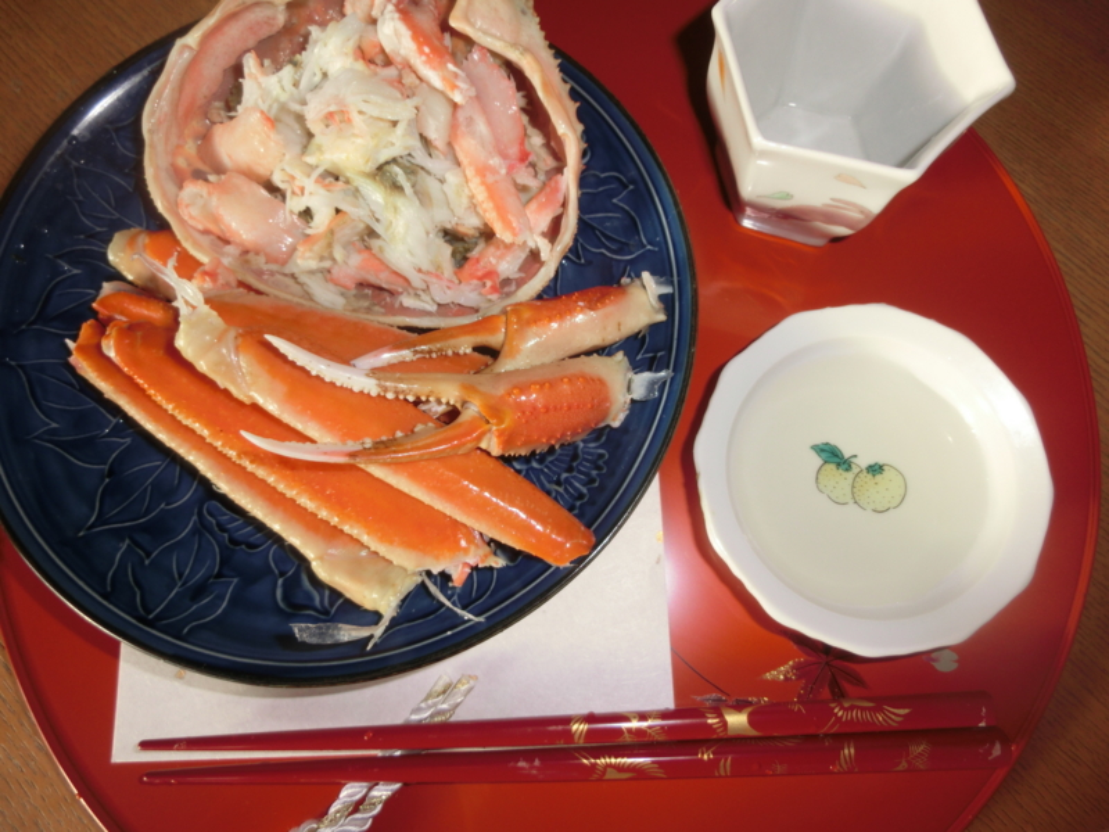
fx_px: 769
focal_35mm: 24
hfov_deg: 71.6
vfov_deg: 56.8
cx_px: 554
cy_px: 416
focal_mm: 4.24
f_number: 3
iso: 80
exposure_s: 1/60
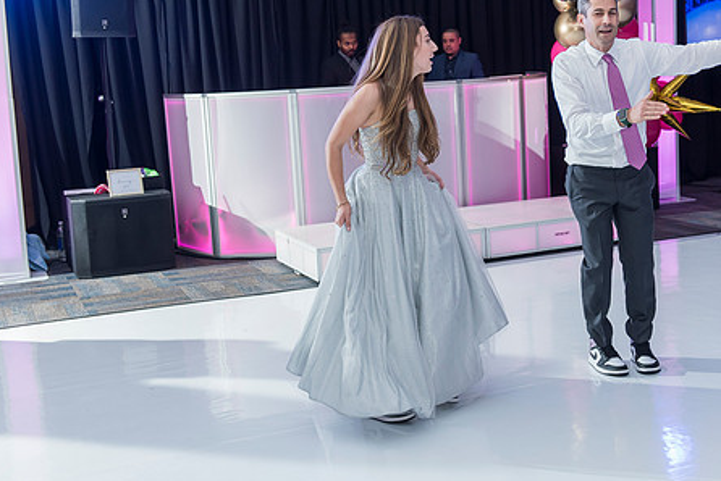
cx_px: 432
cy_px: 194
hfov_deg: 38.0
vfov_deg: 26.0
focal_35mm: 52
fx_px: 1042
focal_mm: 40
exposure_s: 1/100
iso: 1000
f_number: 4.5
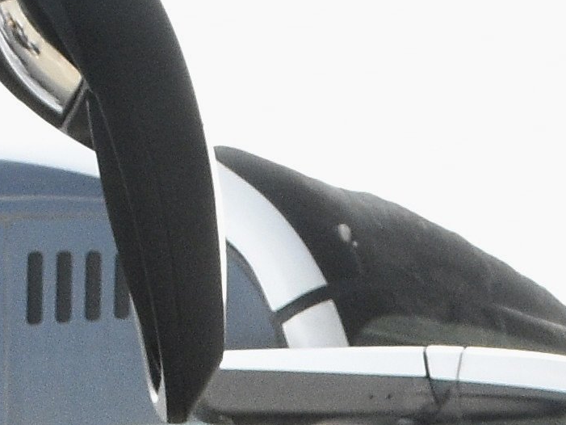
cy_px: 1095
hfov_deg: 6.1
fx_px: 5250
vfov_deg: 4.5
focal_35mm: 321
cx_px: 617
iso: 800
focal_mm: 26
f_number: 9
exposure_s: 1/320
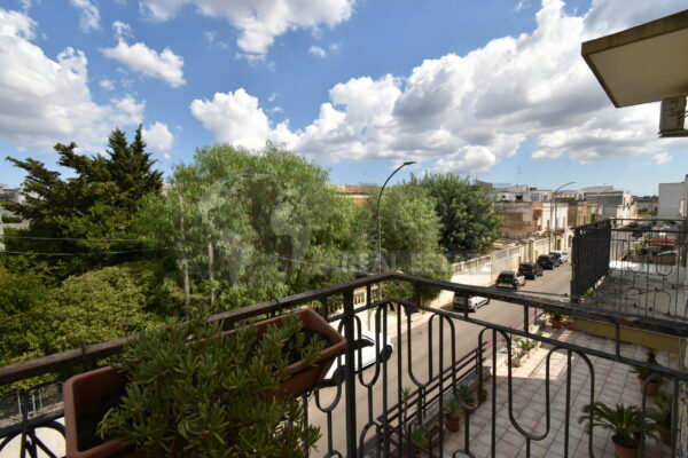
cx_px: 344
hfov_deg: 100.4
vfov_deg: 77.3
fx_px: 287
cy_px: 229
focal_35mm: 15
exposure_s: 1/200
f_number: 9
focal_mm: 10
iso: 100
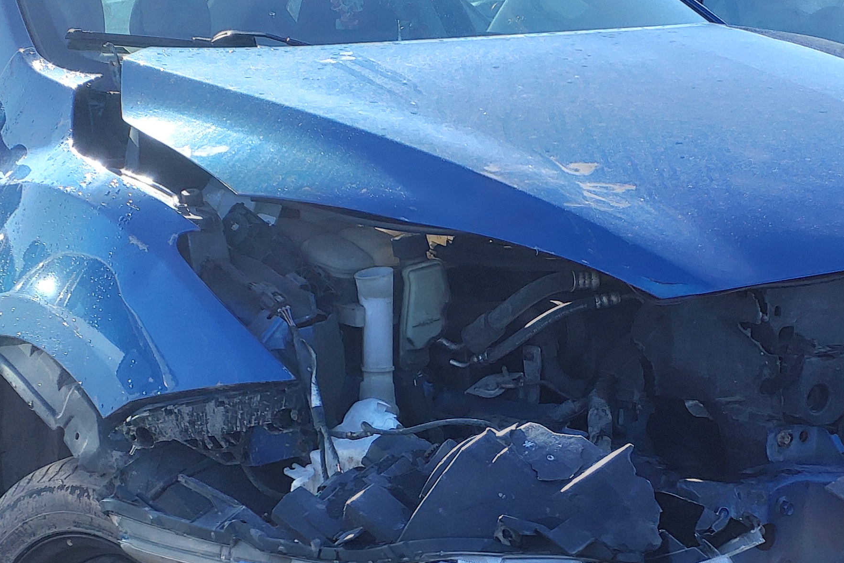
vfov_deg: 21.4
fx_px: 1477
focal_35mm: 63
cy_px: 420
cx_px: 546
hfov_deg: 31.7
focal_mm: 3.58
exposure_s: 1/226
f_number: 1.9
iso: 40
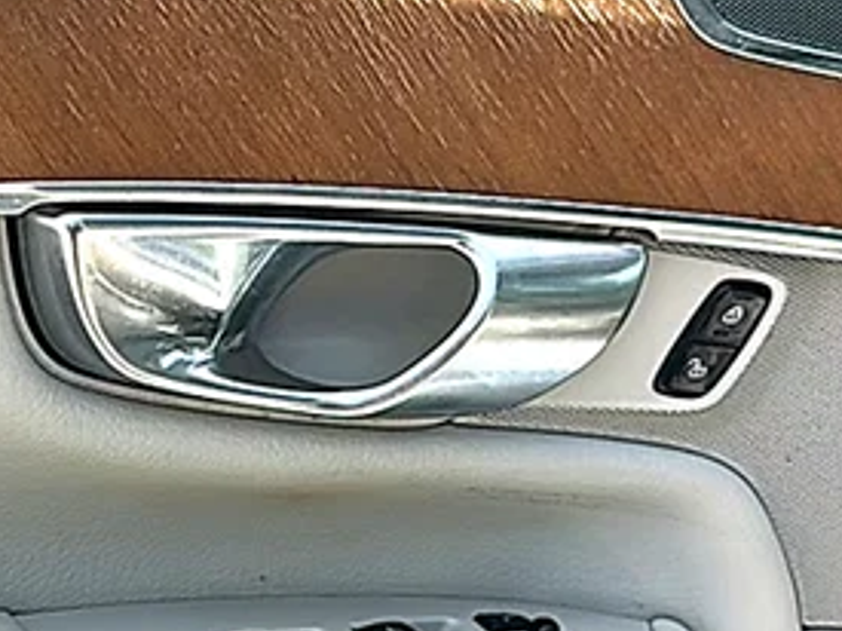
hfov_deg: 19.0
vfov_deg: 14.4
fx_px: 2480
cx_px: 135
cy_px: 513
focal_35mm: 102
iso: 80
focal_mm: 6.86
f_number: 1.78
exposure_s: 1/1020
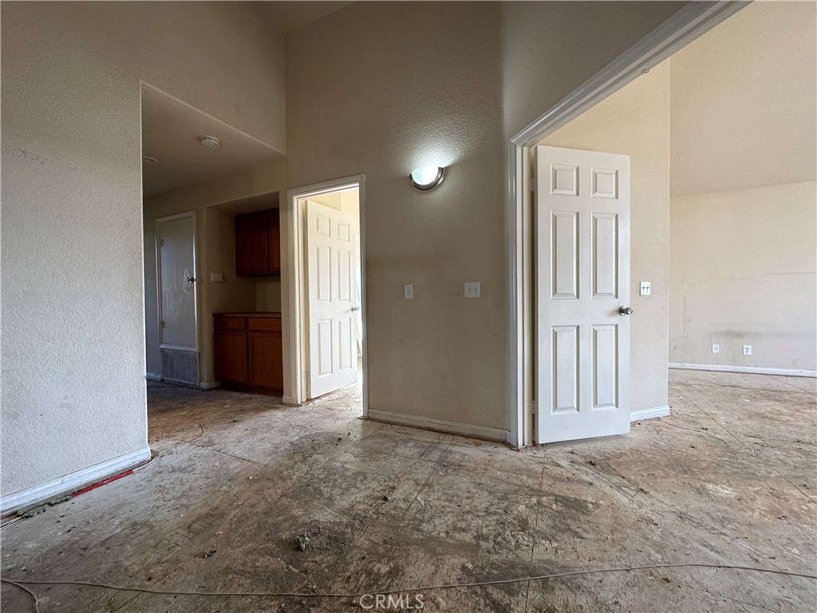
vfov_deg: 85.7
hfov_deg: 102.1
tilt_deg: -1.7
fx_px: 330
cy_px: 306
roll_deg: +0.6
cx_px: 408
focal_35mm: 14
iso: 80
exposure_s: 1/120
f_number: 2.2
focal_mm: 2.22
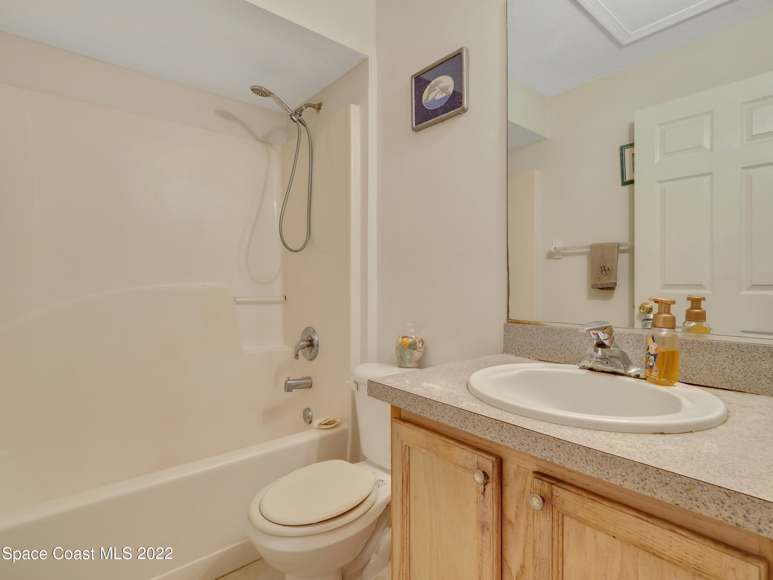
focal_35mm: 18
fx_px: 402
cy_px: 290
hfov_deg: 87.8
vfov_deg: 71.6
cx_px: 386
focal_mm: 9
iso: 200
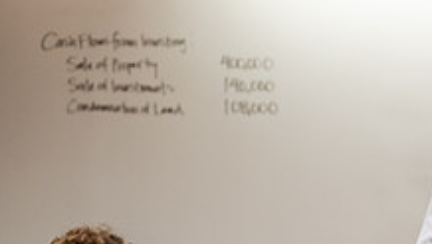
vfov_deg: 4.8
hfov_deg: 8.5
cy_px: 269
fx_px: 2877
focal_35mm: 251
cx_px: 557
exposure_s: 1/200
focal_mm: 90
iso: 1600
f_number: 3.2
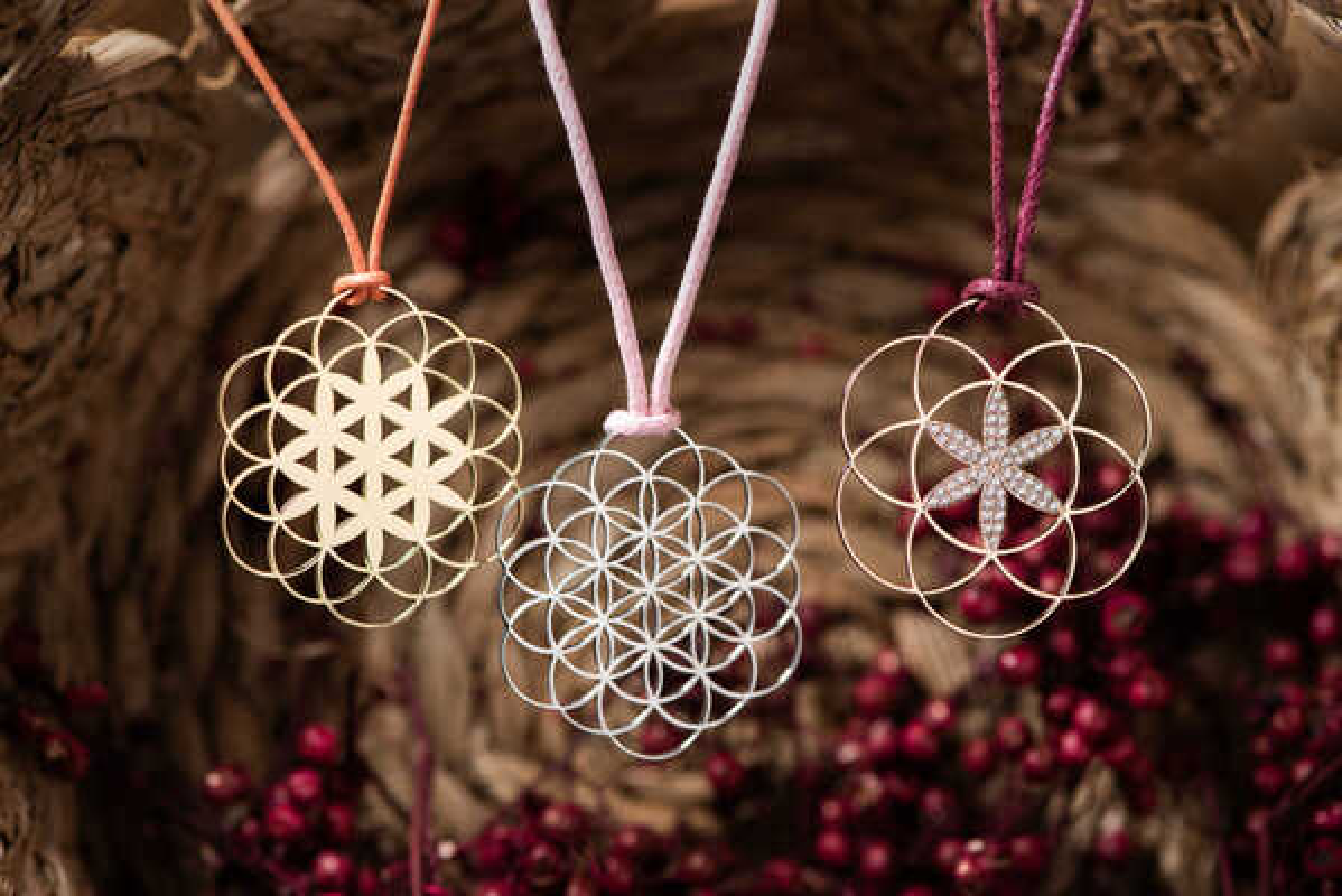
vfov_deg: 13.1
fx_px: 3916
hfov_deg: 19.4
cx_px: 671
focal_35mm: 105
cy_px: 448
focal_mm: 105
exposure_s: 1/8
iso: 100
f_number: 7.1
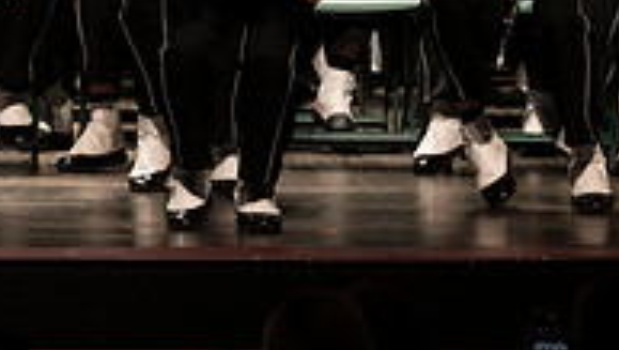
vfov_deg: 1.9
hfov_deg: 3.4
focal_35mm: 629
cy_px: -209
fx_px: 10334
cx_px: 189
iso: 2500
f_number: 2.8
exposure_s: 1/500
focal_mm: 200
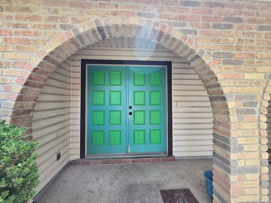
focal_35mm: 13
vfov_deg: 89.9
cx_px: 136
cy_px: 102
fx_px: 102
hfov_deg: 106.2
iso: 64
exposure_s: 1/100
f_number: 2.2
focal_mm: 1.7
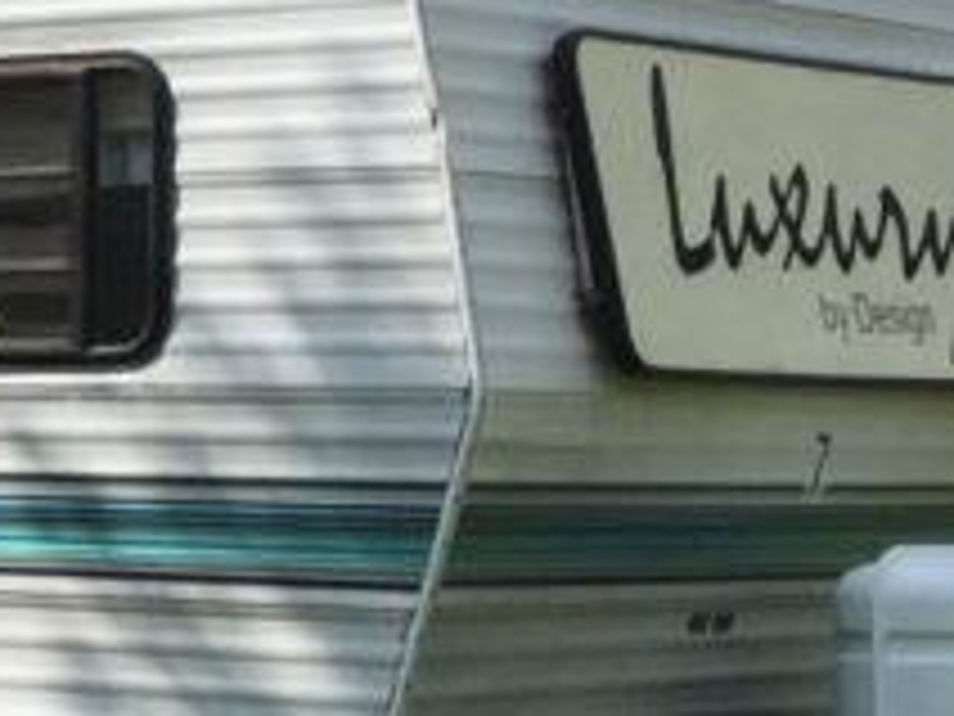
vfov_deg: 9.0
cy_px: 297
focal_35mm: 164
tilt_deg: -0.3
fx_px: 4520
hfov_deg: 10.6
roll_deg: -0.6
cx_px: -1179
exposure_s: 1/2825
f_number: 2.2
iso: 32
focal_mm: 4.15
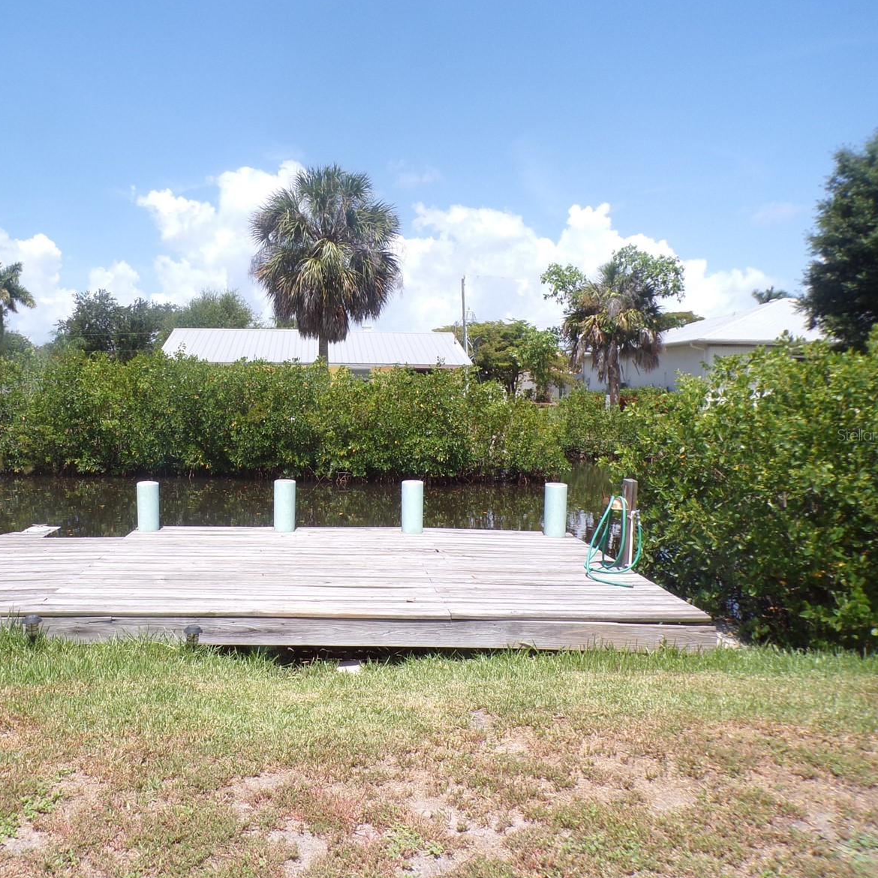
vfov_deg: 55.6
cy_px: 434
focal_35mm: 29
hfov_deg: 54.7
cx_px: 308
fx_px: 832
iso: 80
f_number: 5.8
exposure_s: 1/220
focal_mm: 4.3
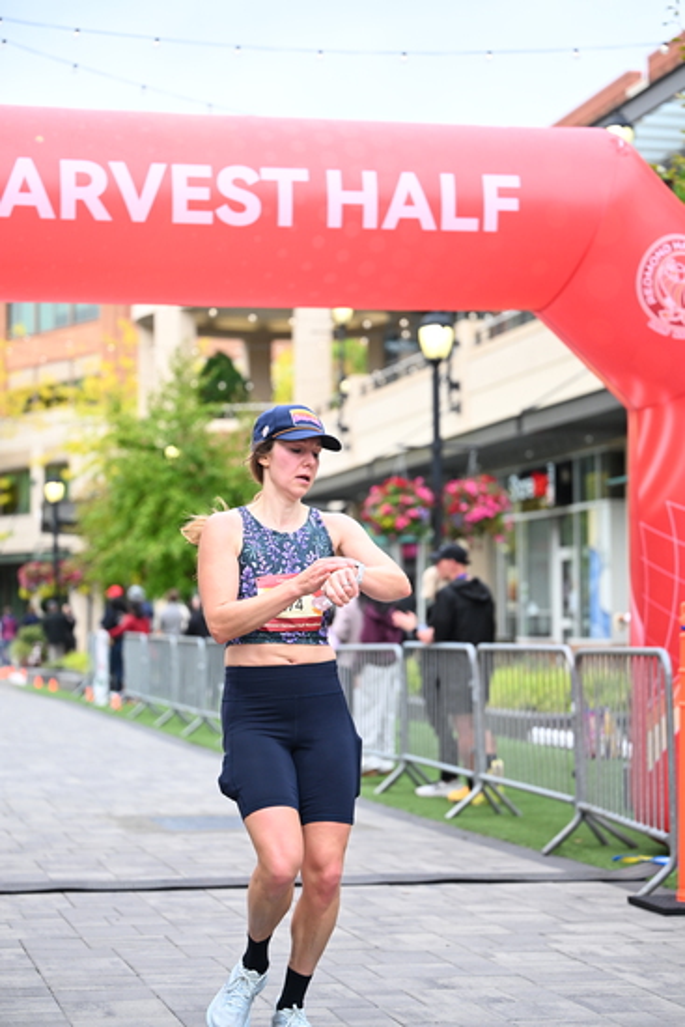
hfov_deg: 17.5
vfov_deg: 26.0
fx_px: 2225
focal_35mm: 78
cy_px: 514
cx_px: 342
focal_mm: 78
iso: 1000
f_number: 2.8
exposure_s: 1/1600
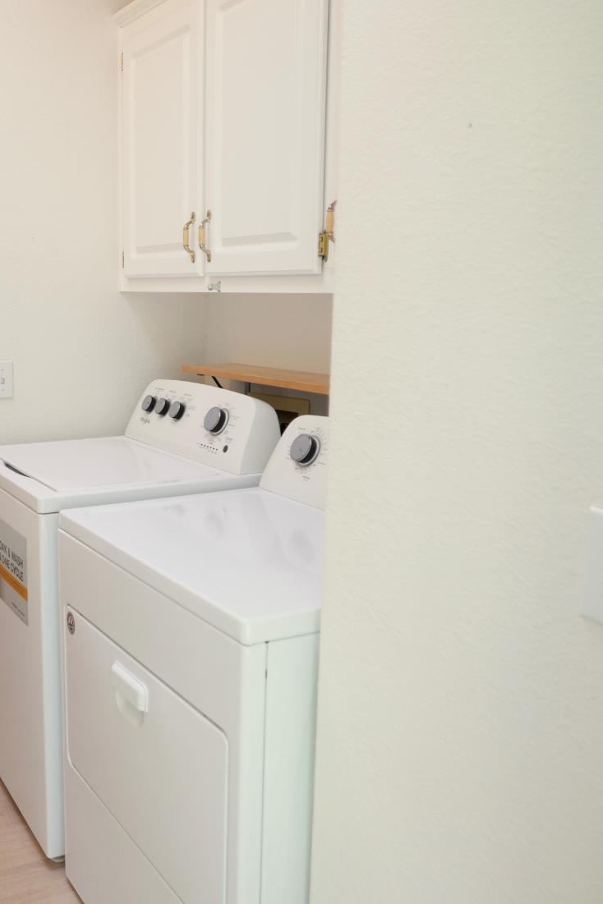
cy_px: 444
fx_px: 854
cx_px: 70
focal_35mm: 34
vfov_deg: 55.8
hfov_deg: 36.6
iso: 200
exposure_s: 1/60
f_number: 1.7
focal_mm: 10.9
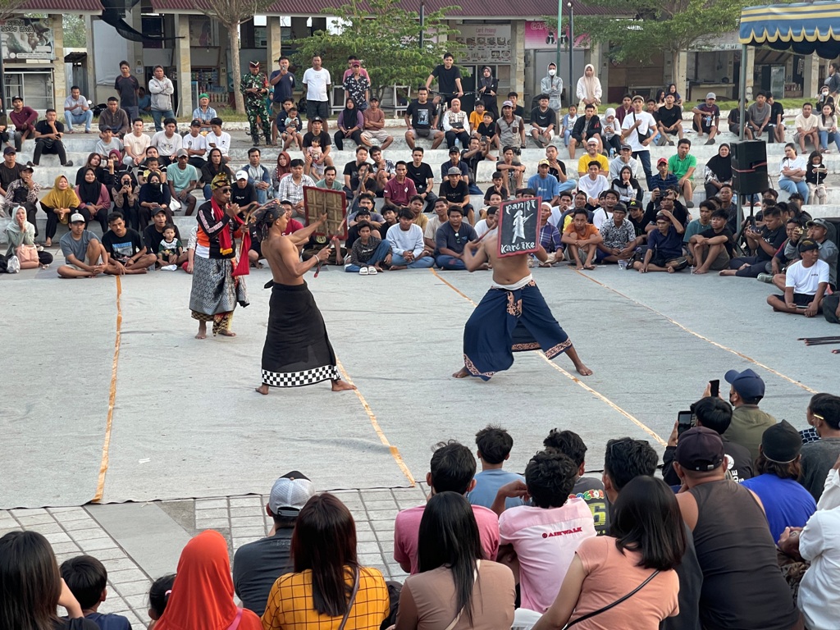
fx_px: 1553
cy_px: 315
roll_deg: +0.4
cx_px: 420
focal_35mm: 64
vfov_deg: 22.9
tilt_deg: -10.2
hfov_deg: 30.3
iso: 64
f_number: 2.2
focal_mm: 7.5
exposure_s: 1/99
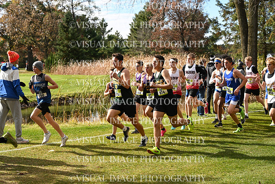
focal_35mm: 71
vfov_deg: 19.2
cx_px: 138
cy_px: 92
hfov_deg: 28.4
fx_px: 542
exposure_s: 1/400
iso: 125
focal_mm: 71
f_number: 5.6
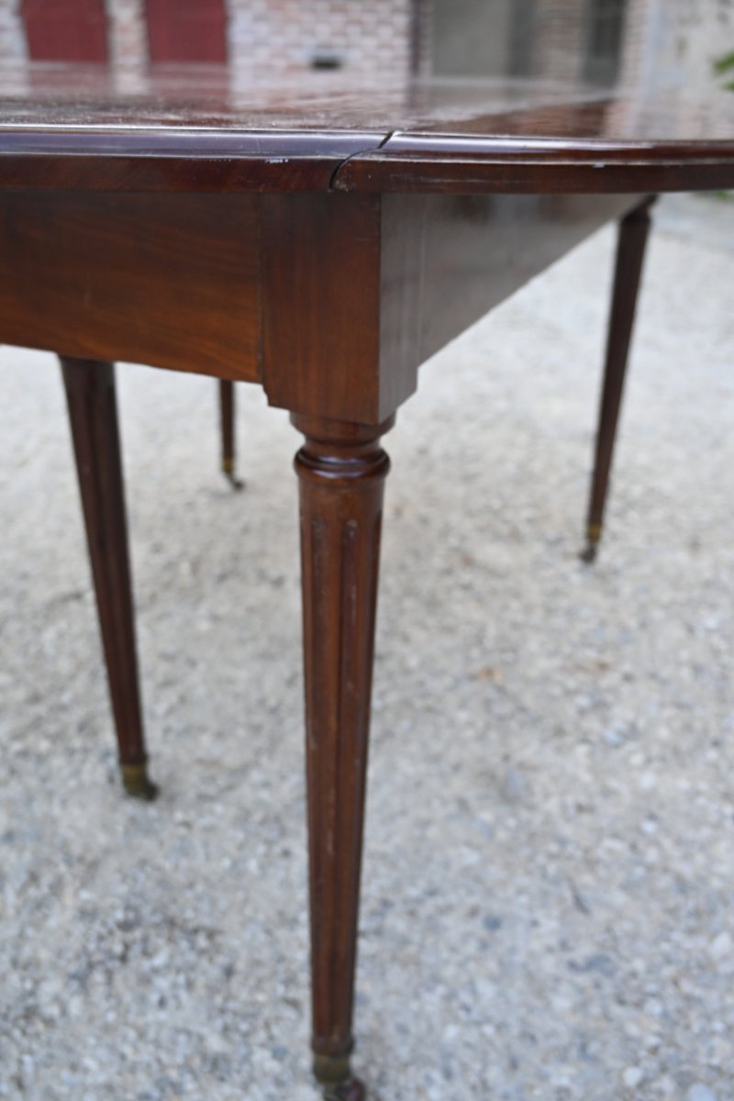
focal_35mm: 33
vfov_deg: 57.2
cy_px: 550
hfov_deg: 40.0
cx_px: 367
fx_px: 1009
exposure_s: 1/160
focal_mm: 22
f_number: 3.5
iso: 400
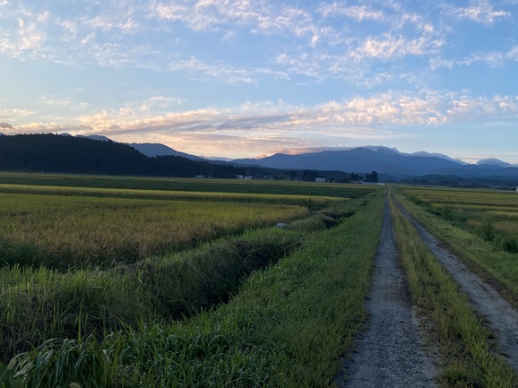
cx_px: 314
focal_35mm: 36
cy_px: 142
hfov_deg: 51.0
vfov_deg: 39.3
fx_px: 538
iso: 32
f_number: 1.8
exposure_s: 1/565
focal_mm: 4.25
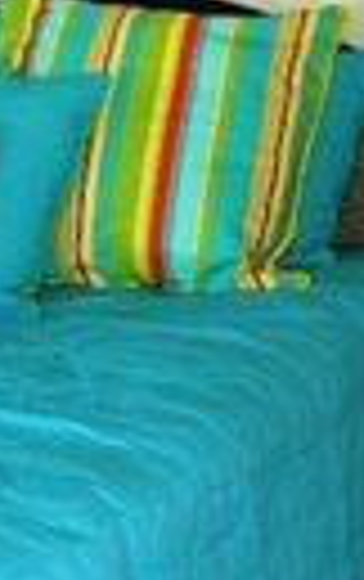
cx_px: 90
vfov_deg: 18.5
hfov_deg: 11.7
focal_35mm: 112
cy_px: 171
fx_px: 1772
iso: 150
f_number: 2.8
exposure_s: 1/60
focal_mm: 6.1
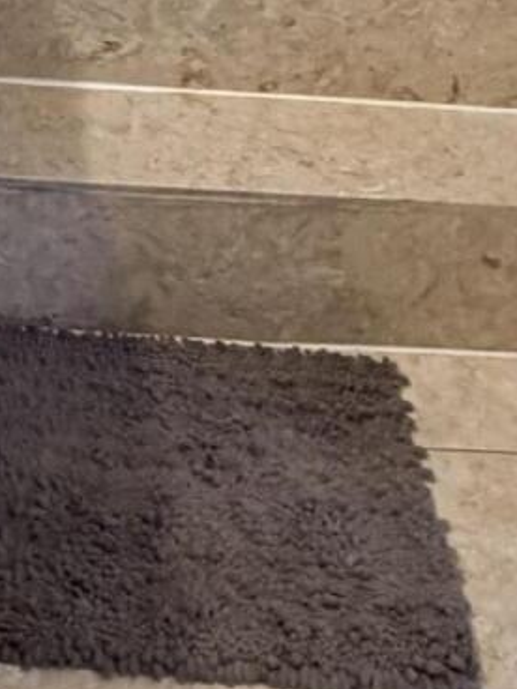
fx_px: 1513
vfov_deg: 21.5
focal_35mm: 76
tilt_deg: -17.5
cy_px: -348
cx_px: -26
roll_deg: -5.9
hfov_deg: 18.8
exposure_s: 1/60
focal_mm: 2.22
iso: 250
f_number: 2.2
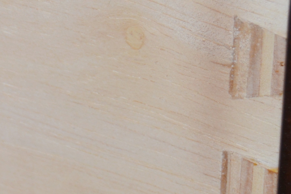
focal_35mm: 272
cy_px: 64
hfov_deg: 7.6
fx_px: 2198
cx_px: 73
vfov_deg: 5.0
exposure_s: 1/60
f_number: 5
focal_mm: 40
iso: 320
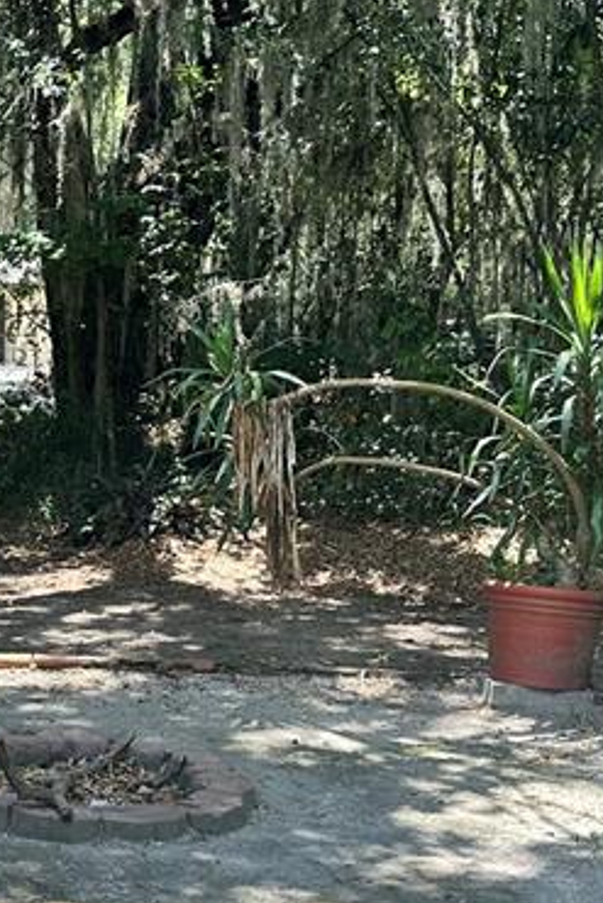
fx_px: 1732
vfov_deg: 29.2
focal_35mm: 69
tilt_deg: -5.0
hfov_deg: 18.4
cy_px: 493
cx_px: -188
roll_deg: -0.1
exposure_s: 1/829
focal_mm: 6.86
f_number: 1.78
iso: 80
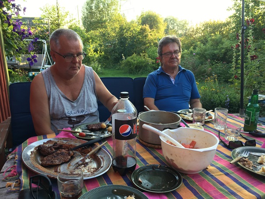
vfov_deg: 48.2
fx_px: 222
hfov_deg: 61.6
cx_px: 132
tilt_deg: -14.1
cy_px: 100
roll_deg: -0.8
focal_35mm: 29
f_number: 2.2
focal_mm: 4.15
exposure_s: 1/100
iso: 25
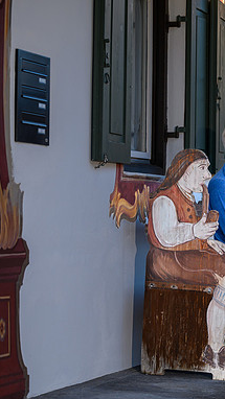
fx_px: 1495
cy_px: 201
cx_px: 271
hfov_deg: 8.5
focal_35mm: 141
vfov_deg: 15.2
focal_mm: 85
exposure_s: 1/800
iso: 125
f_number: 3.2
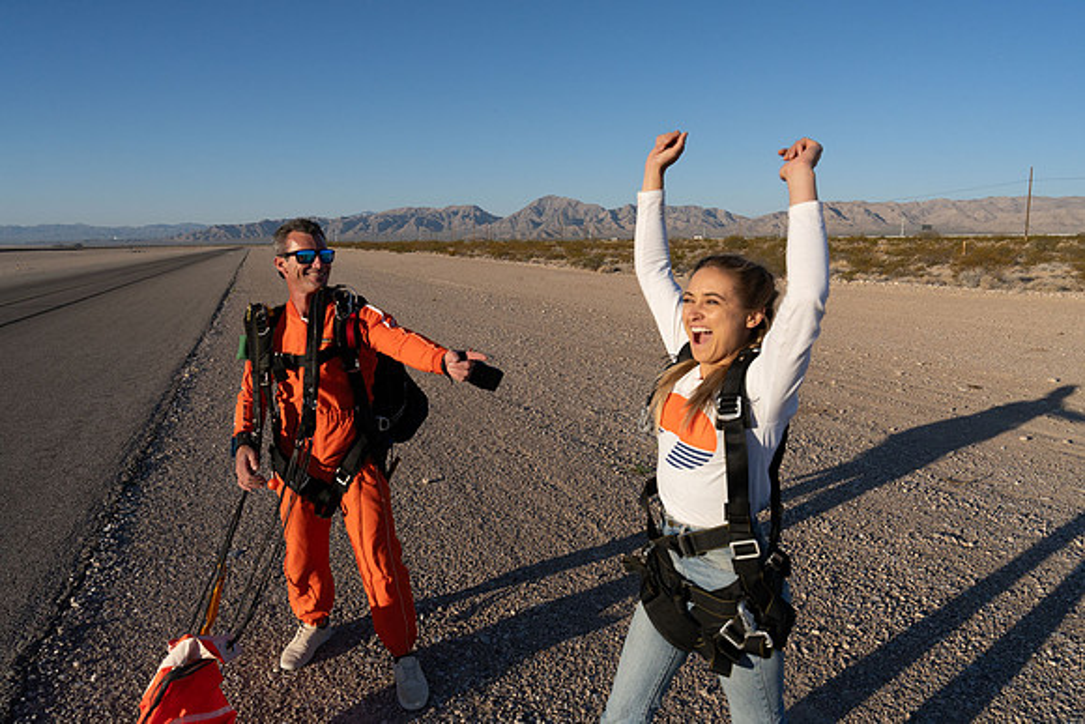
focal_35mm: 24
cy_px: 362
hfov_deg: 73.7
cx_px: 542
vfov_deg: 53.2
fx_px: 723
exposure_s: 1/2000
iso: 800
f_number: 9
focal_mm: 24
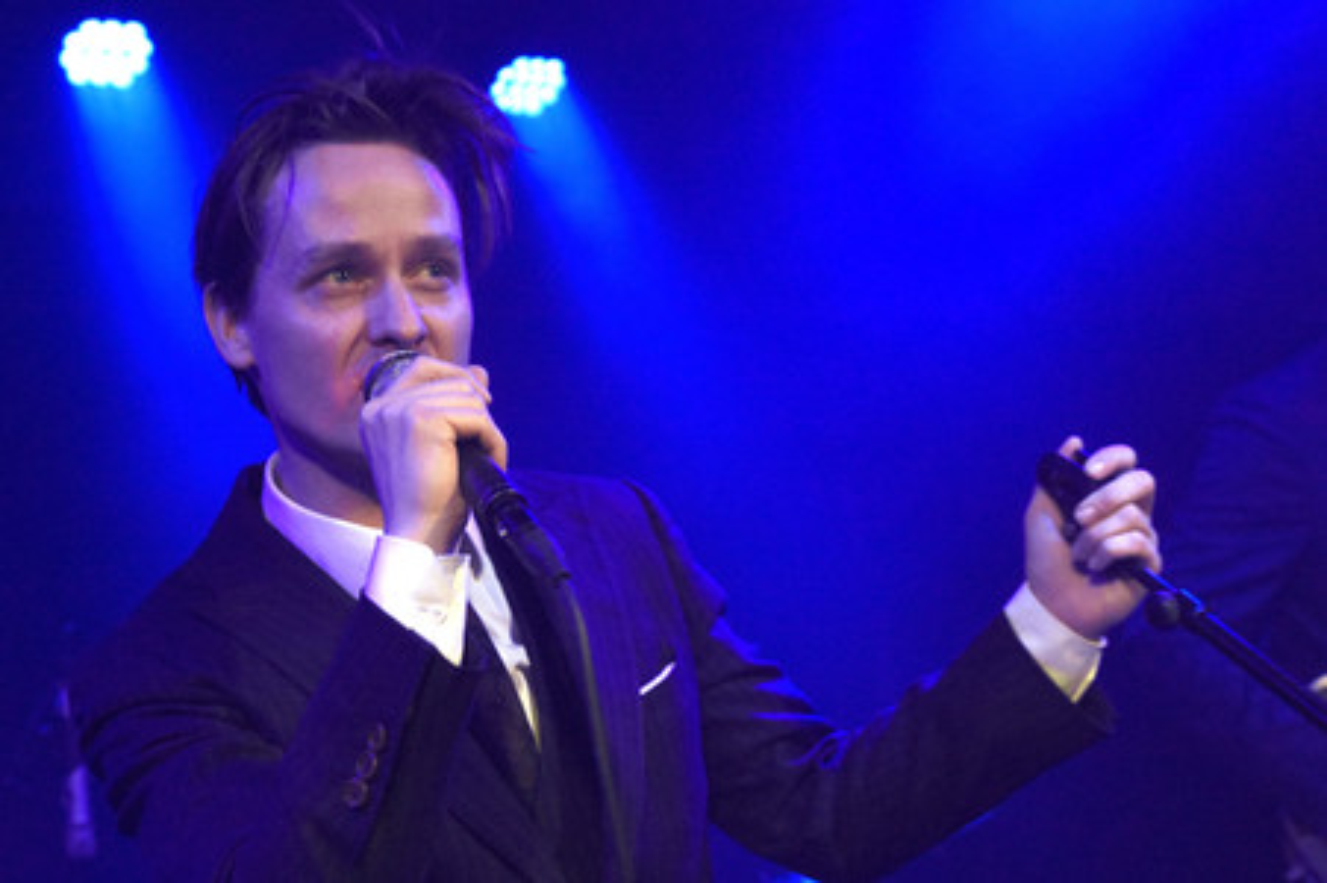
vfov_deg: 26.4
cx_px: 664
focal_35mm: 51
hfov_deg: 38.9
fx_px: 1878
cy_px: 442
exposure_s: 1/80
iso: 4000
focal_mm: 34
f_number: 4
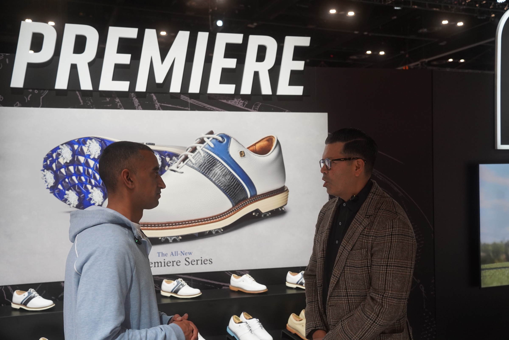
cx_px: 254
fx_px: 495
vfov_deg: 37.9
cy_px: 170
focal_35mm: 35
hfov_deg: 54.4
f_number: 4
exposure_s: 1/160
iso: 2500
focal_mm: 35
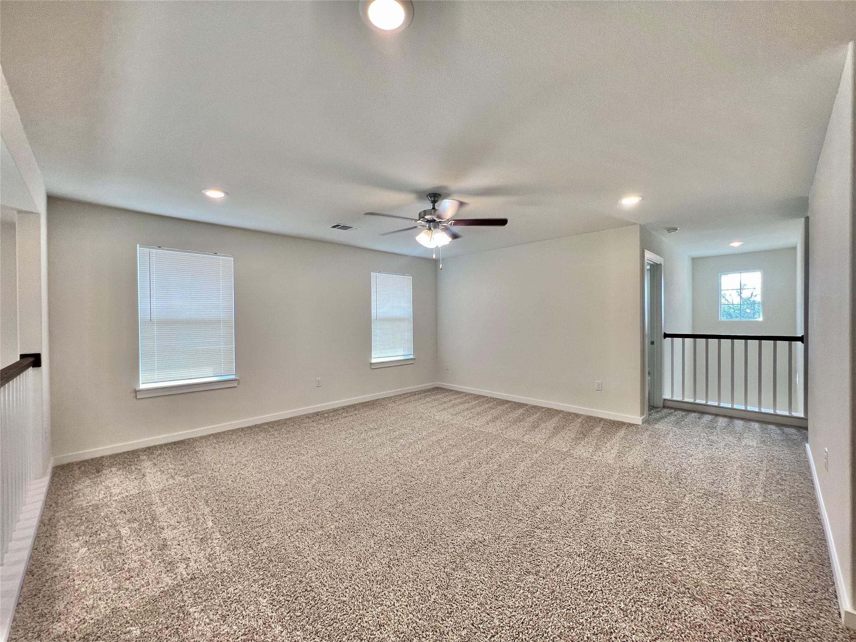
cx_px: 428
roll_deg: +0.6
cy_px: 321
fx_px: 321
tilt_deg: -0.1
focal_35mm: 13
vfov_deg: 89.9
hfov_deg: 106.2
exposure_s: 1/120
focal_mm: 1.57
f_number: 1.8
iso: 100
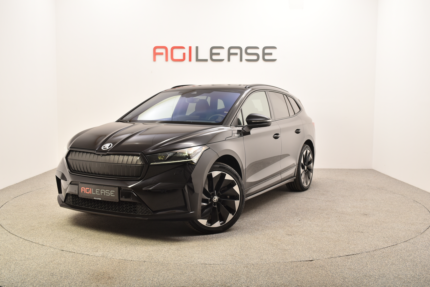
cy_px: 144
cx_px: 215
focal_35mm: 39
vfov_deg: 34.2
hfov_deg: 49.5
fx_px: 466
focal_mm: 26
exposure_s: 1/200
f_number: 7.1
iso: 100
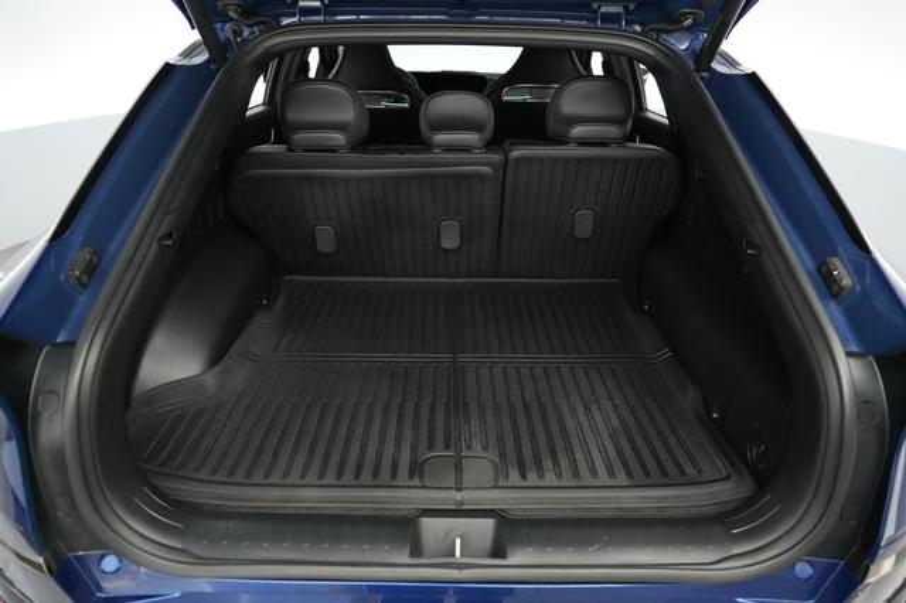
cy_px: 302
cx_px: 453
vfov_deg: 53.1
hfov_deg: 73.8
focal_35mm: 24
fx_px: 604
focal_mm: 24
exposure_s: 1/160
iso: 6400
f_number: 2.8
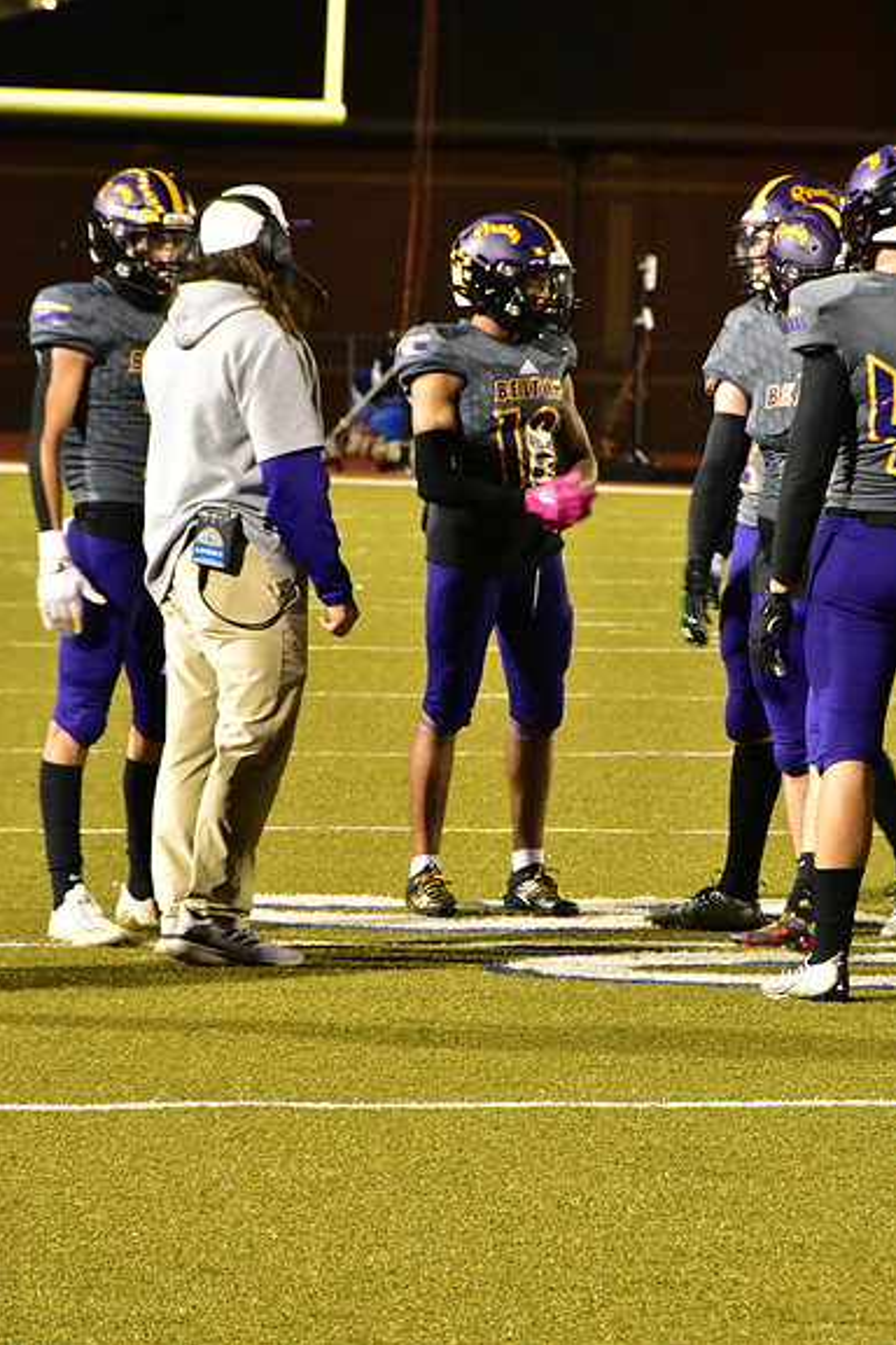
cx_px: 449
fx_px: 11274
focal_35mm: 302
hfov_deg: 4.6
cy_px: 672
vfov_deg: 6.8
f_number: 11
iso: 10000
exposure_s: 1/60
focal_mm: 200
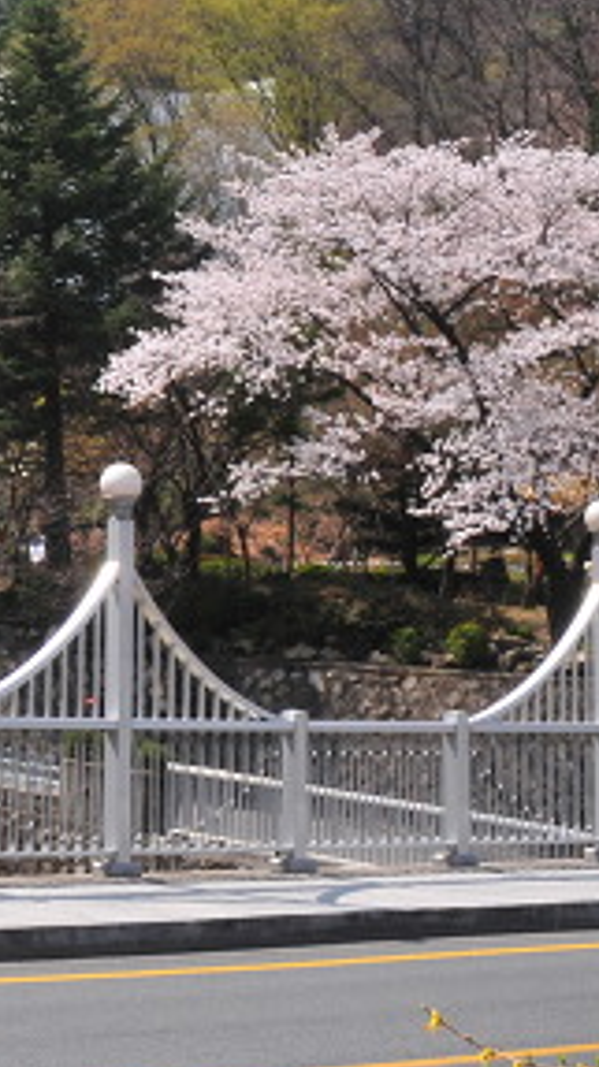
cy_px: 294
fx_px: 3961
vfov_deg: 15.3
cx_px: -422
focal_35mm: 140
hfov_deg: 8.4
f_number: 20
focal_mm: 34
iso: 320
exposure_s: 1/160
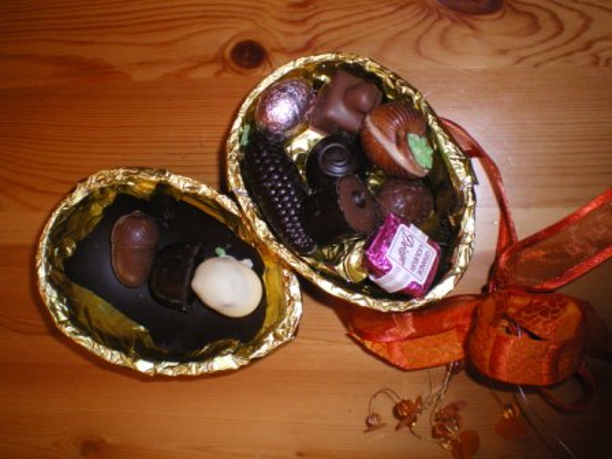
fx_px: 672
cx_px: 306
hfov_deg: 49.0
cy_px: 230
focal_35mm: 38
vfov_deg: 37.7
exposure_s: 1/50
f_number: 4.6
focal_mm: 6.3
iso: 400
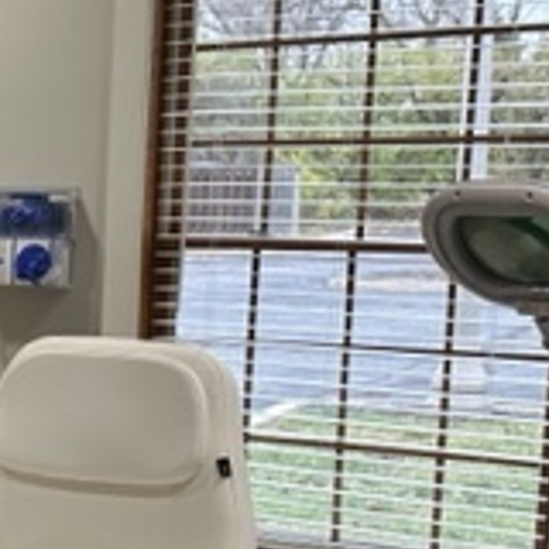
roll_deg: +0.8
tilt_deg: -11.2
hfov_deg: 17.8
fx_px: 1525
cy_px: 422
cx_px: -323
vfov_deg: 20.2
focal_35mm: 85
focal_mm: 6.86
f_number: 1.78
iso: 200
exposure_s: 1/60
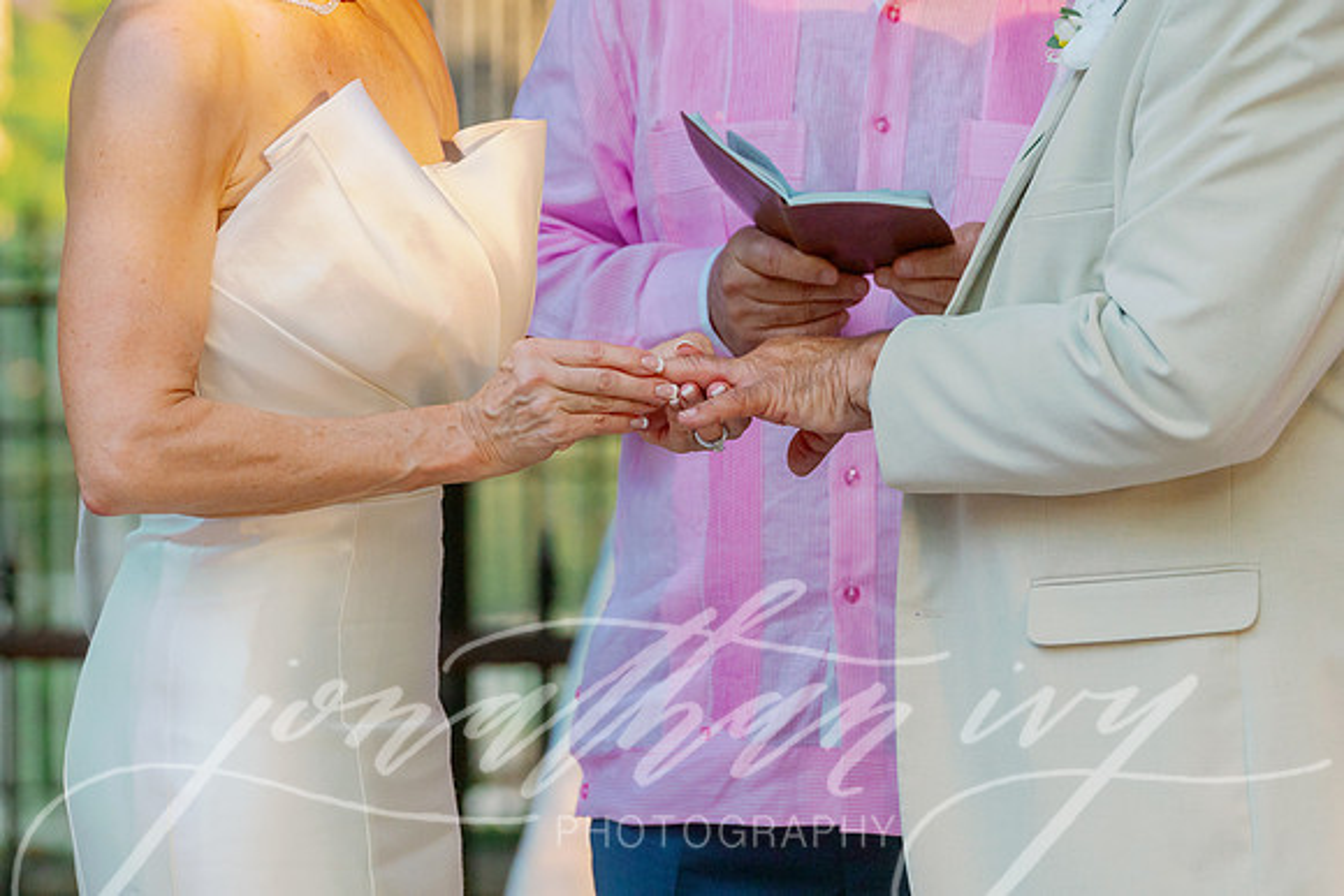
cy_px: 136
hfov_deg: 6.1
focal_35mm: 339
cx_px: 880
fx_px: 12665
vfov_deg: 4.1
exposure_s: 1/250
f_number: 3.5
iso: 320
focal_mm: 200
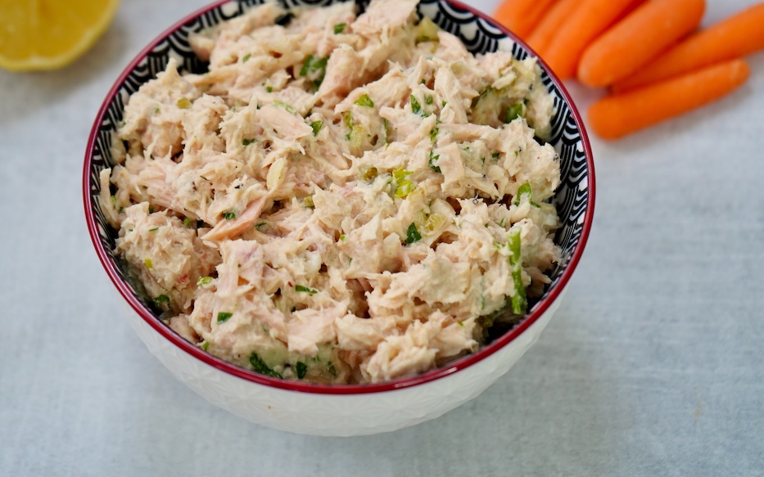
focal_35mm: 72
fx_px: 1499
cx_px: 345
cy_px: 191
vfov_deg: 18.1
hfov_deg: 28.6
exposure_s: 1/80
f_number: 5.6
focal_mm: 61
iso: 1250
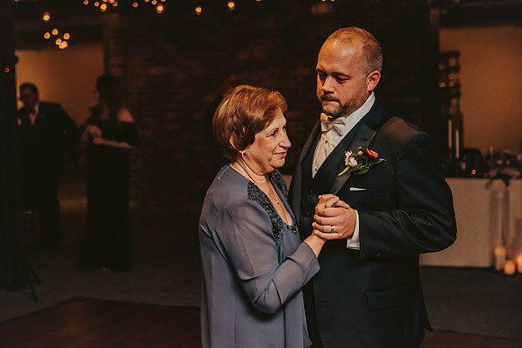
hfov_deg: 28.8
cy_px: 174
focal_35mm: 70
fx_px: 1015
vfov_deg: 19.5
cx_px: 261
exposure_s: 1/200
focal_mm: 70
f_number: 3.2
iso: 2000
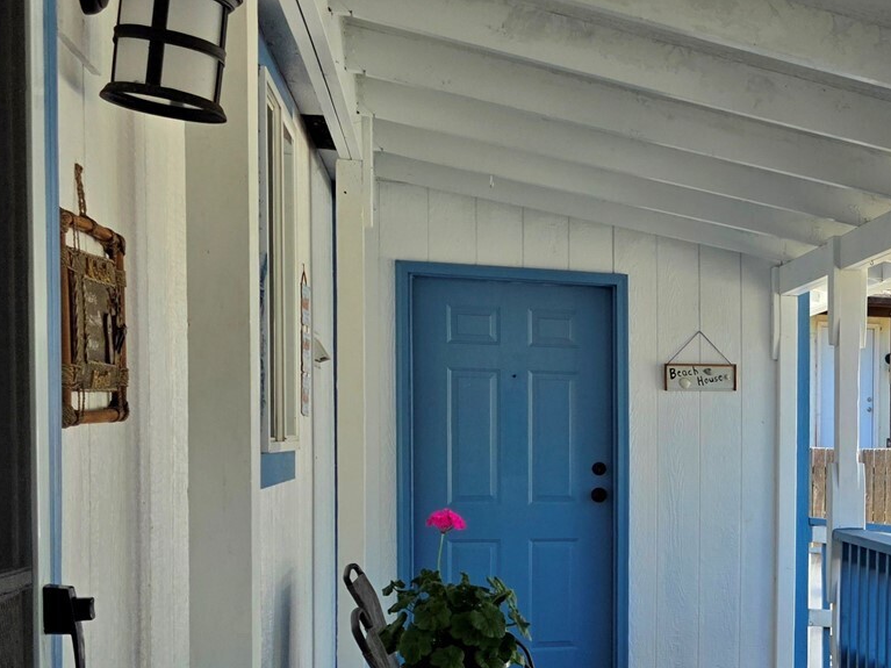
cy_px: 566
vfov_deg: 29.3
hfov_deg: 36.0
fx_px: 1235
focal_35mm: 48
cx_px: 879
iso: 80
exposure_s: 1/3333
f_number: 1.7
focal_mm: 6.3
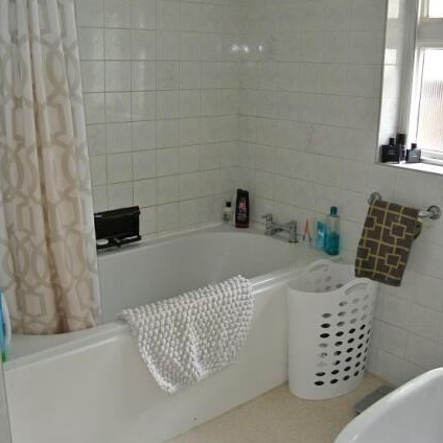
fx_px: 550
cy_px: 216
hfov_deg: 43.8
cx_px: 195
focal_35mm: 38
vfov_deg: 43.9
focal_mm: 11
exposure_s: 1/60
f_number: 3.5
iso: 400
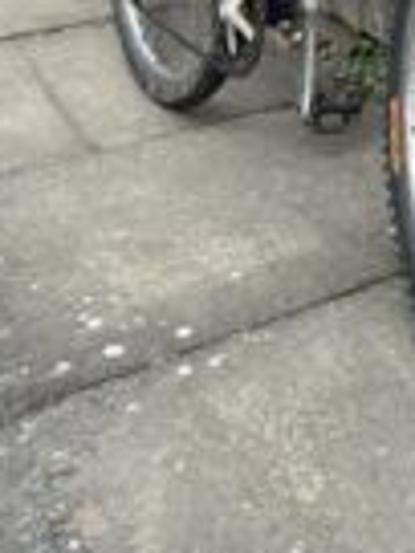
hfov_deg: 20.3
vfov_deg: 26.4
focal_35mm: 69
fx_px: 1103
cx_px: 456
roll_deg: -2.3
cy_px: -20
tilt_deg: -16.4
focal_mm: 4.2
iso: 32
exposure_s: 1/584
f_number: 1.6
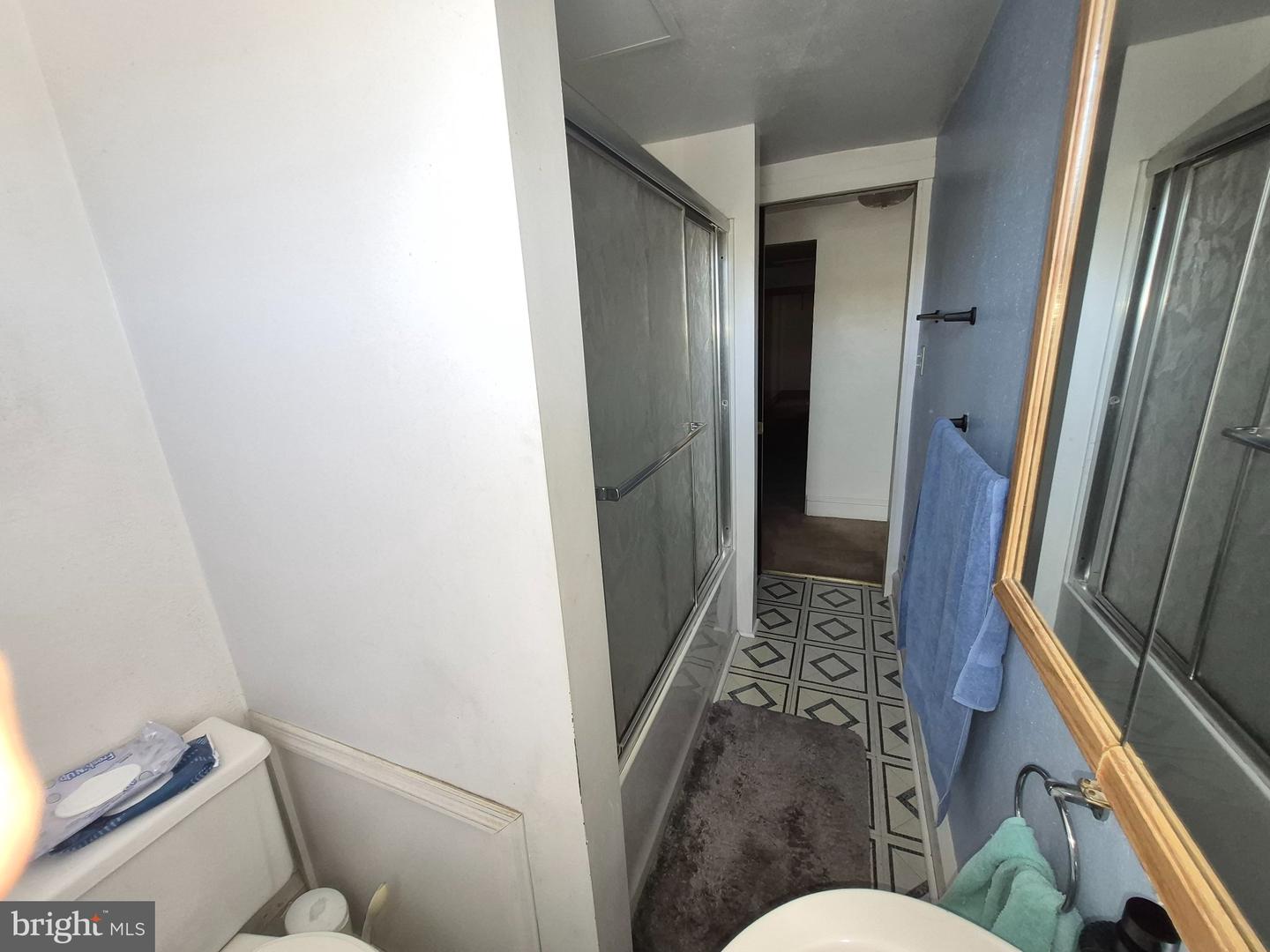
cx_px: 635
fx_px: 477
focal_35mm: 13
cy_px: 476
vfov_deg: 89.9
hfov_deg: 106.2
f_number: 2.2
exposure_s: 1/60
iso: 125
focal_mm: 1.74
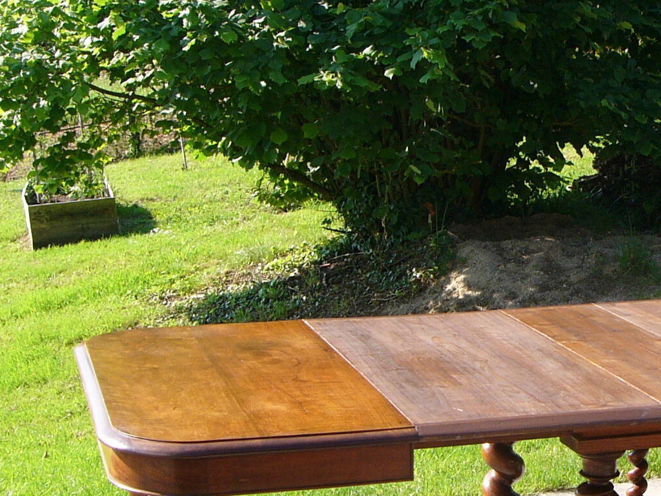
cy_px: 242
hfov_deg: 23.4
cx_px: 603
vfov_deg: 18.2
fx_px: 1547
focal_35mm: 81
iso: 50
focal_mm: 6
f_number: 4
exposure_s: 1/160
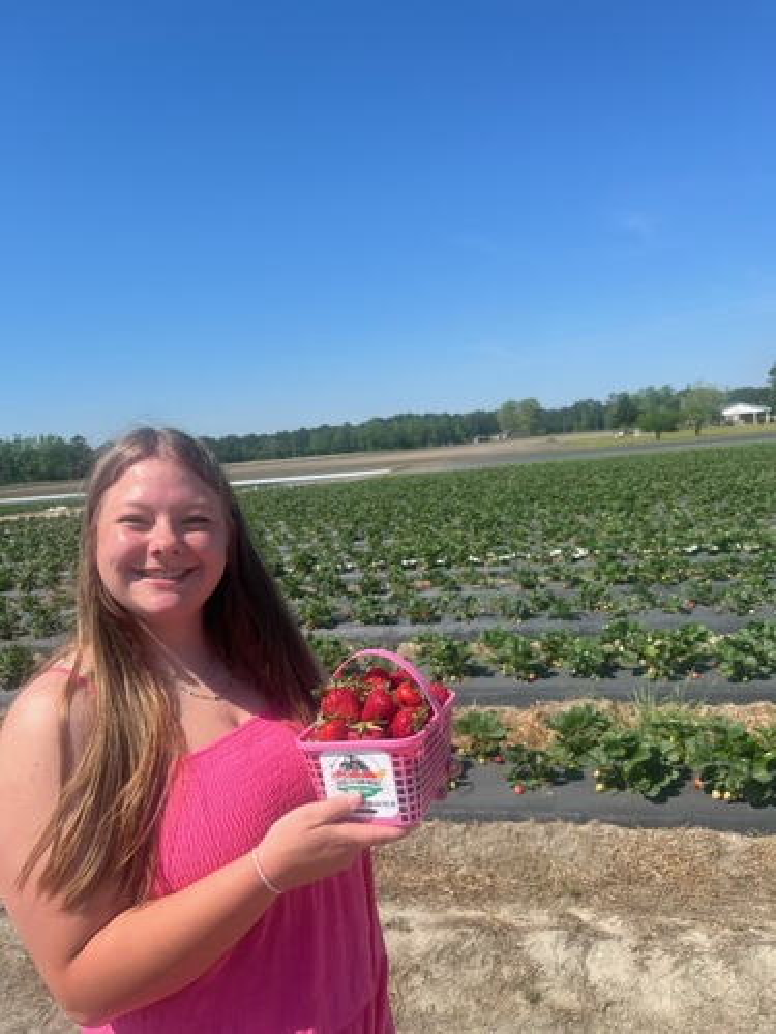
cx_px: 388
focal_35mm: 26
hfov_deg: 53.1
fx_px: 777
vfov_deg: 67.3
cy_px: 517
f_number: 1.6
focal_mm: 5.1
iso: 50
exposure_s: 1/3215
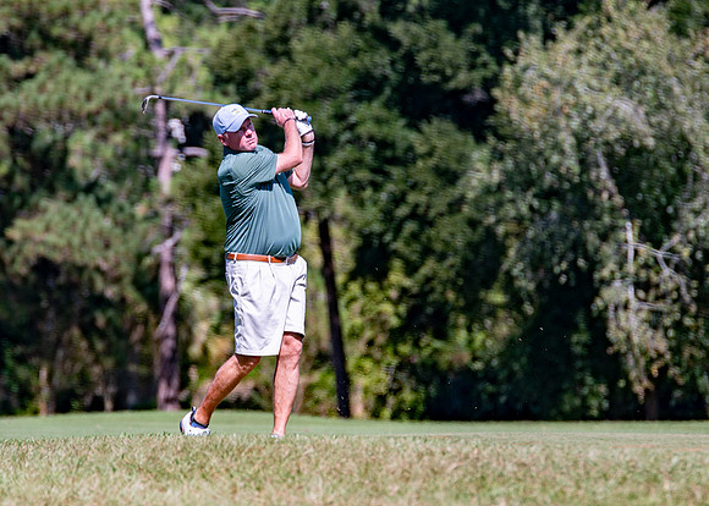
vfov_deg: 3.9
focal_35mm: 367
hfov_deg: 5.5
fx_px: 7396
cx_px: 280
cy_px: 288
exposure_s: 1/1000
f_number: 4
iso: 100
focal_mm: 200
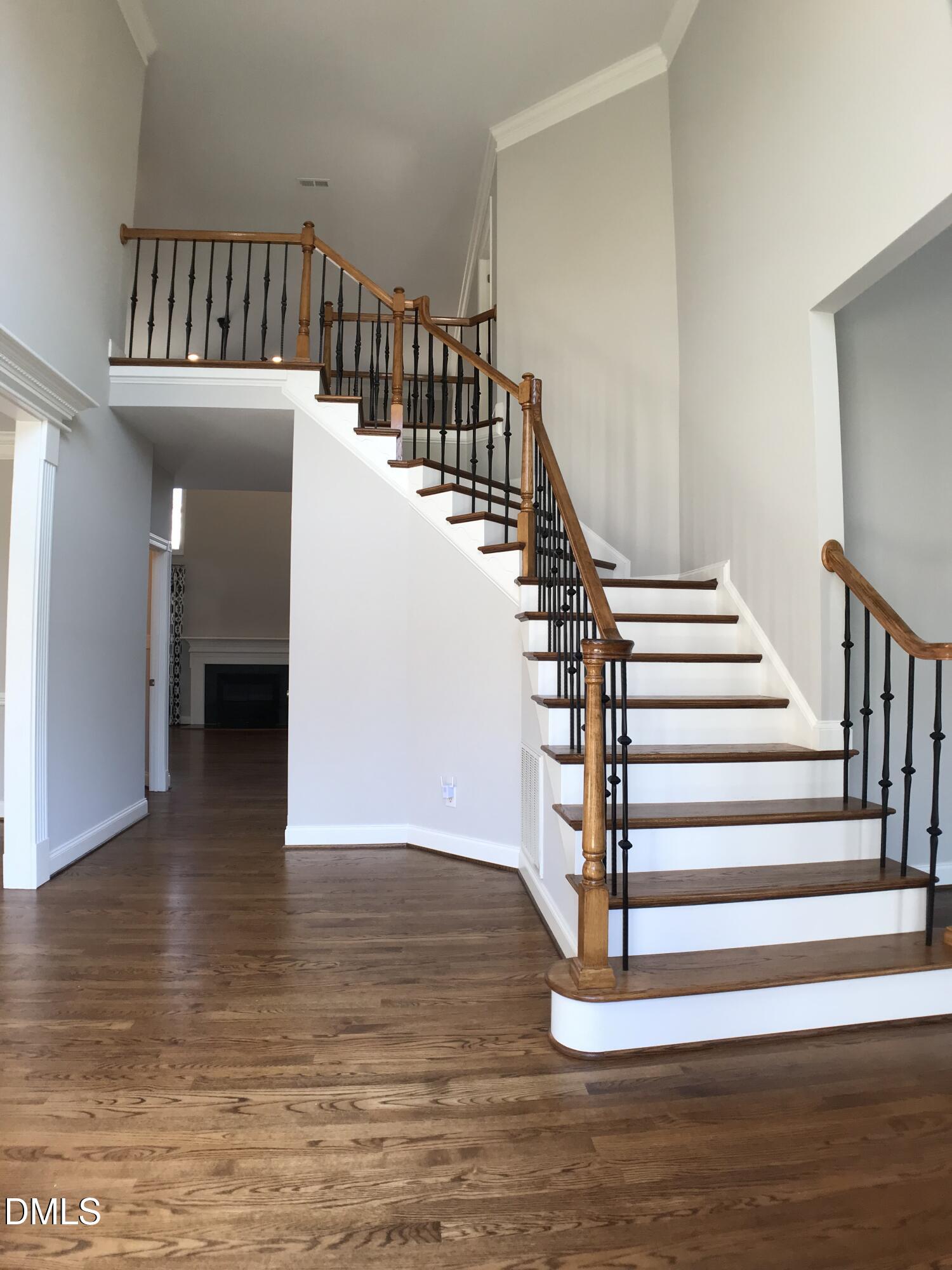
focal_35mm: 28
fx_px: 1027
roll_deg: -0.5
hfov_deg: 49.7
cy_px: 635
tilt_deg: +1.9
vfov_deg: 63.4
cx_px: 476
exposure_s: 1/60
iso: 25
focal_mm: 3.99
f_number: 1.8
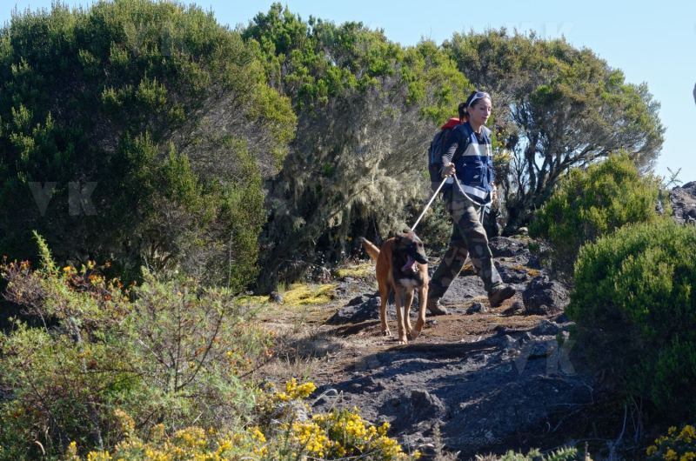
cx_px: 348
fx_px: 2489
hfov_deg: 15.9
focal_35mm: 129
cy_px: 230
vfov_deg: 10.6
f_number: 9
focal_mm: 86
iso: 125
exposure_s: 1/250
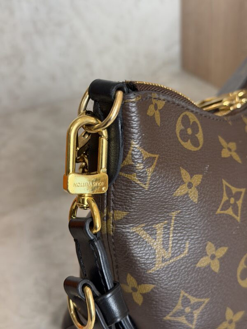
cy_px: 164
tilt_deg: -31.4
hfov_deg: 30.3
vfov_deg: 39.7
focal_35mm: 48
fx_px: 457
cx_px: 124
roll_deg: +4.3
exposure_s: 1/120
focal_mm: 6.76
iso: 160
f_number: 1.78
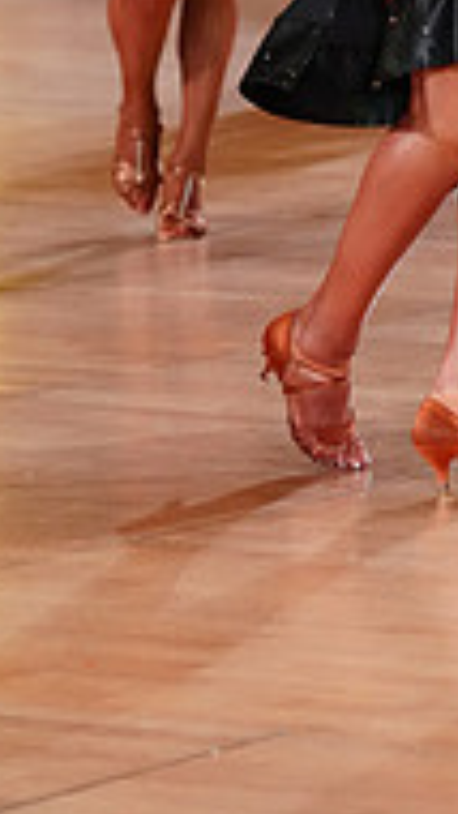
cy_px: -248
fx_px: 7528
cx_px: 661
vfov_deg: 6.1
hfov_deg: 3.5
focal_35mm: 349
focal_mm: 109
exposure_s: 1/640
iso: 3200
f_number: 3.2
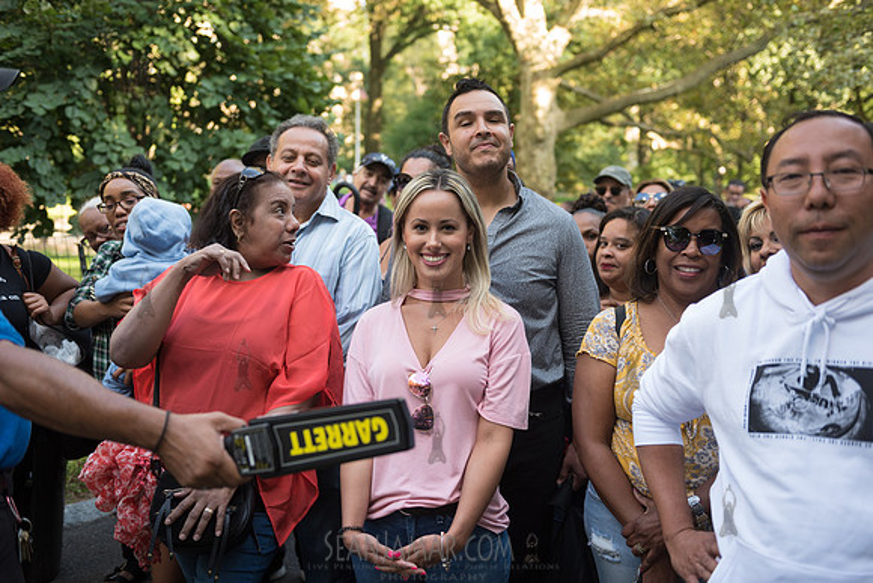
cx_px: 436
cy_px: 292
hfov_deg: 50.7
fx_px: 922
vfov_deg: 35.1
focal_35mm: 38
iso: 200
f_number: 3.2
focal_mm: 38
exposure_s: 1/160
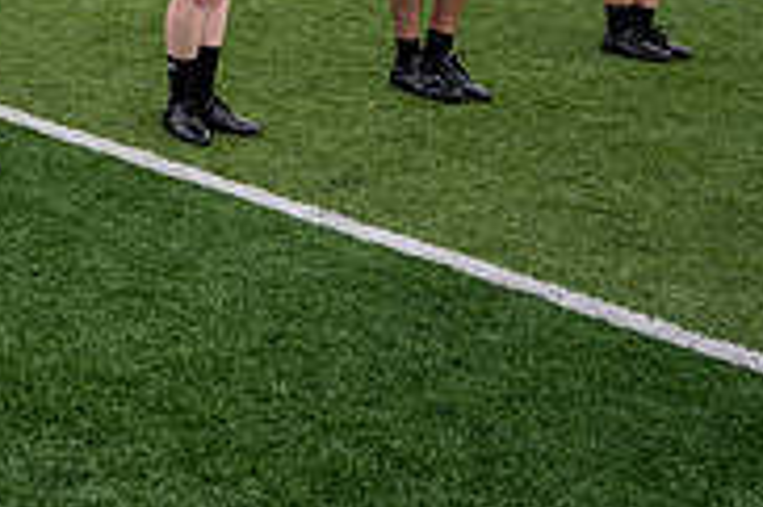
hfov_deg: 19.4
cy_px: -249
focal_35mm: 94
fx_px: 1990
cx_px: -327
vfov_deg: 13.7
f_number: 4
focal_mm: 29.5
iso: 200
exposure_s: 1/800
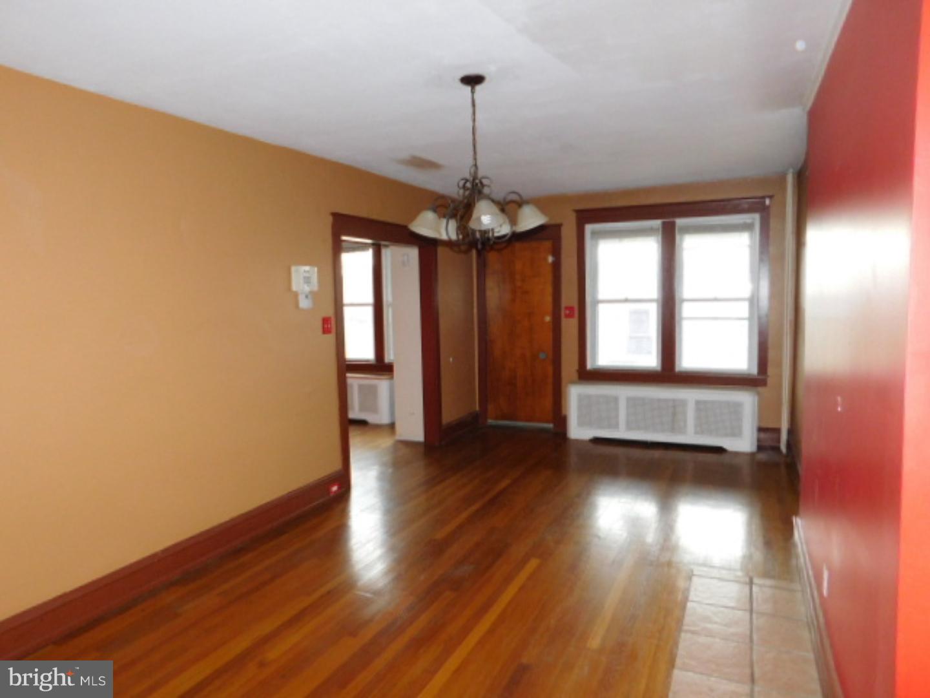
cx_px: 465
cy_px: 349
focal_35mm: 23
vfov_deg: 58.9
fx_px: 618
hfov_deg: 73.9
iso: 220
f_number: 3
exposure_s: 1/30
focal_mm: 4
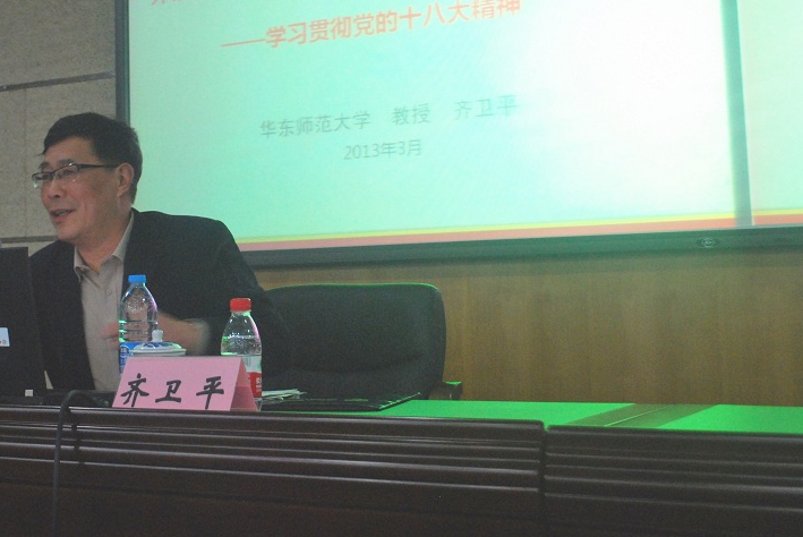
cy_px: 169
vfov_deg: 24.5
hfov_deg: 35.8
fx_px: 1228
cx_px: 255
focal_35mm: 55
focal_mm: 26
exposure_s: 1/30
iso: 1000
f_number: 4.5
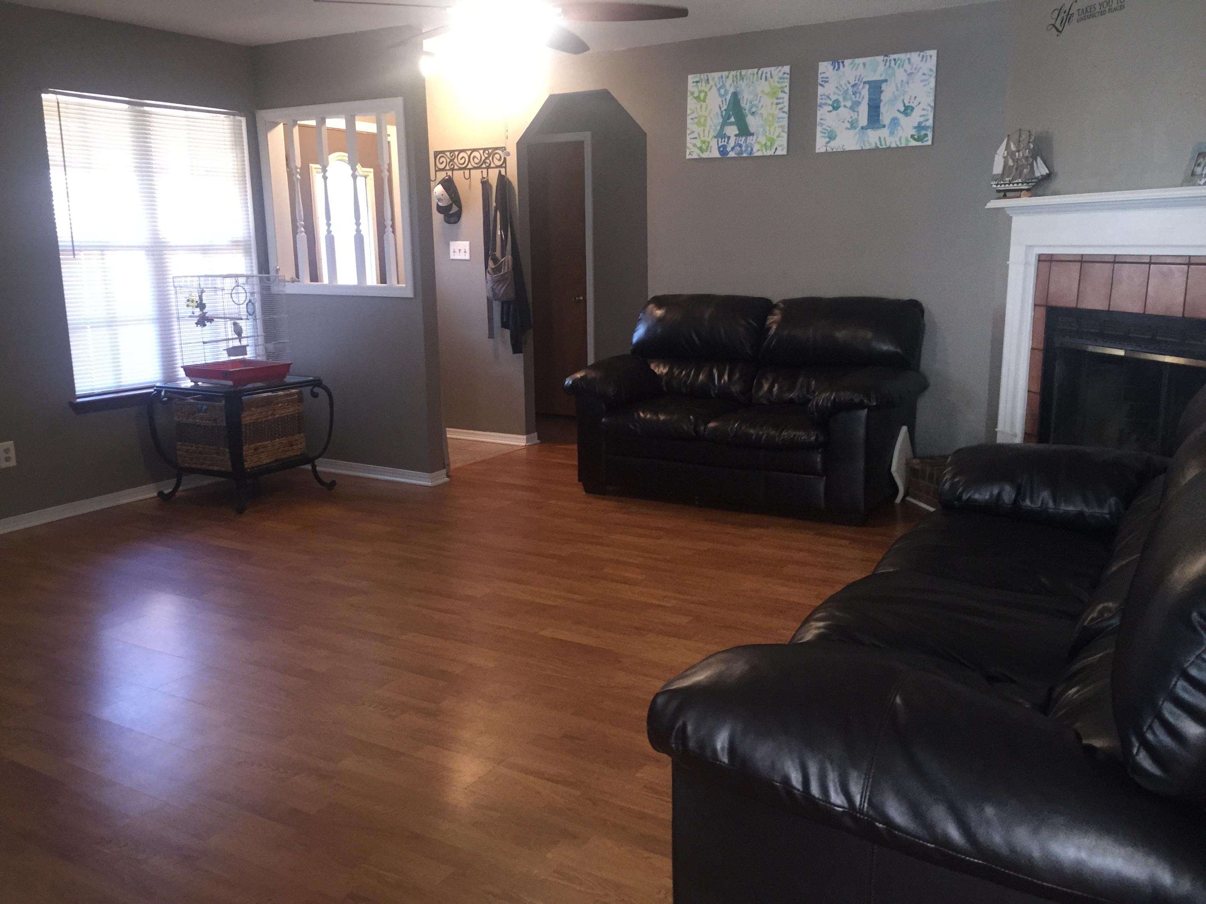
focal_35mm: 29
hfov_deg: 61.7
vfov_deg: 48.2
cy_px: 452
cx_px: 603
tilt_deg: -12.1
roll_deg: -0.4
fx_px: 1010
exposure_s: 1/30
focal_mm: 4.15
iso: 200
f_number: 2.2
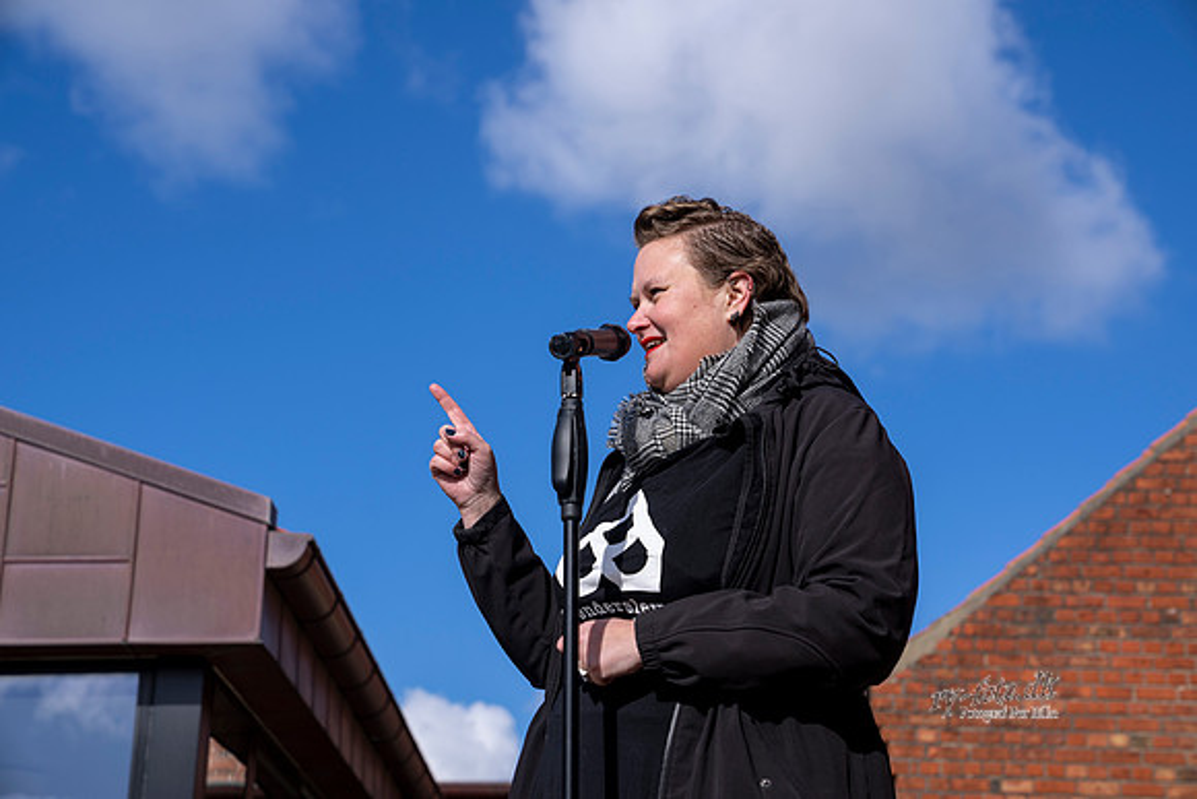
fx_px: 2328
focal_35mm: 70
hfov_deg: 28.8
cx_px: 598
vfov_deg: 19.5
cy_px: 400
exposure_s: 1/800
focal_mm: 70
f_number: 5.6
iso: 160
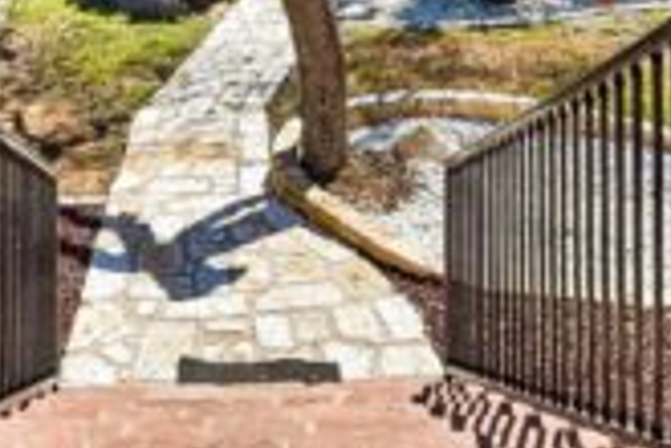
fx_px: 951
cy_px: -338
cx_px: 207
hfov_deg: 38.3
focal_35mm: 51
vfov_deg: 20.0
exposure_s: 1/800
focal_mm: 14
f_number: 8
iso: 160
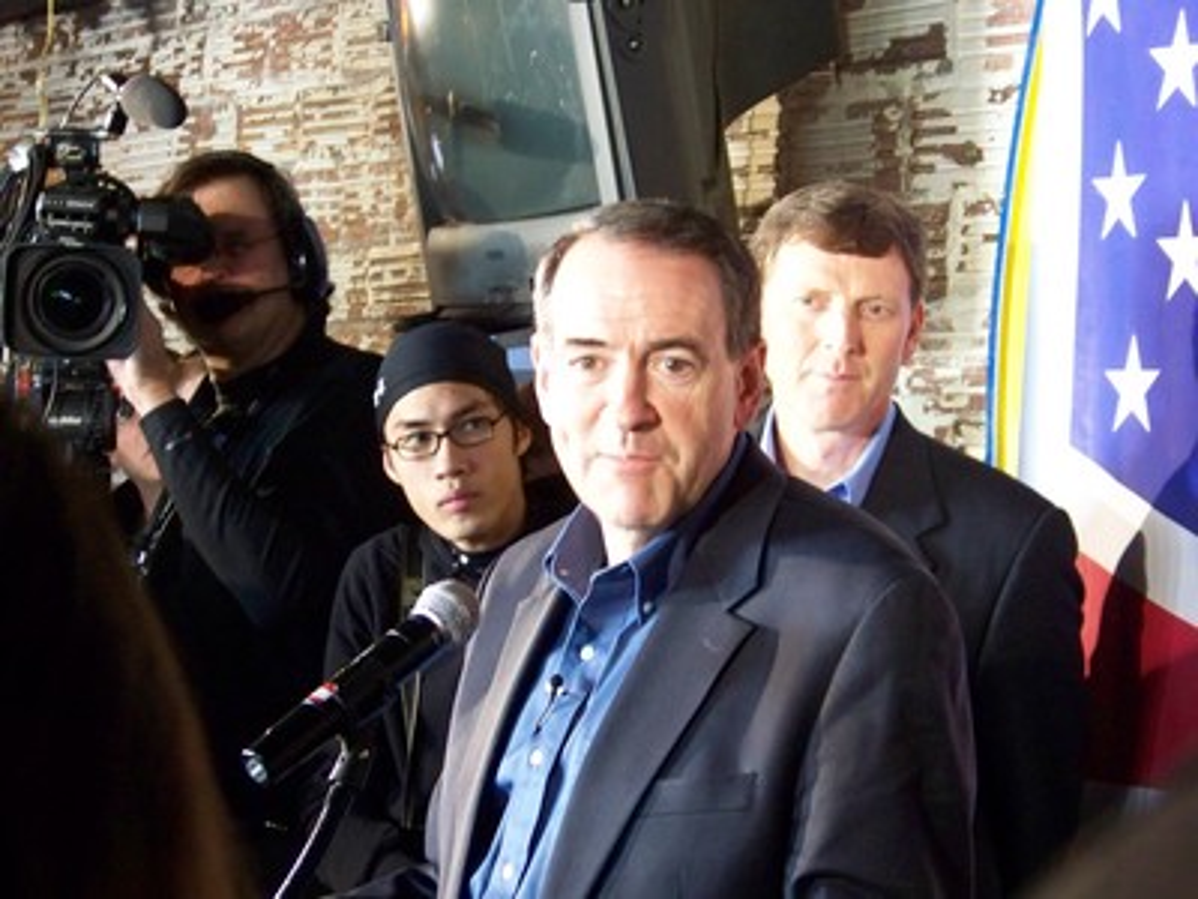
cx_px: 599
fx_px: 4361
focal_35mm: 126
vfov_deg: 11.8
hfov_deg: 15.6
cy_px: 450
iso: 400
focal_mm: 21.1
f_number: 3.2
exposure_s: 1/10
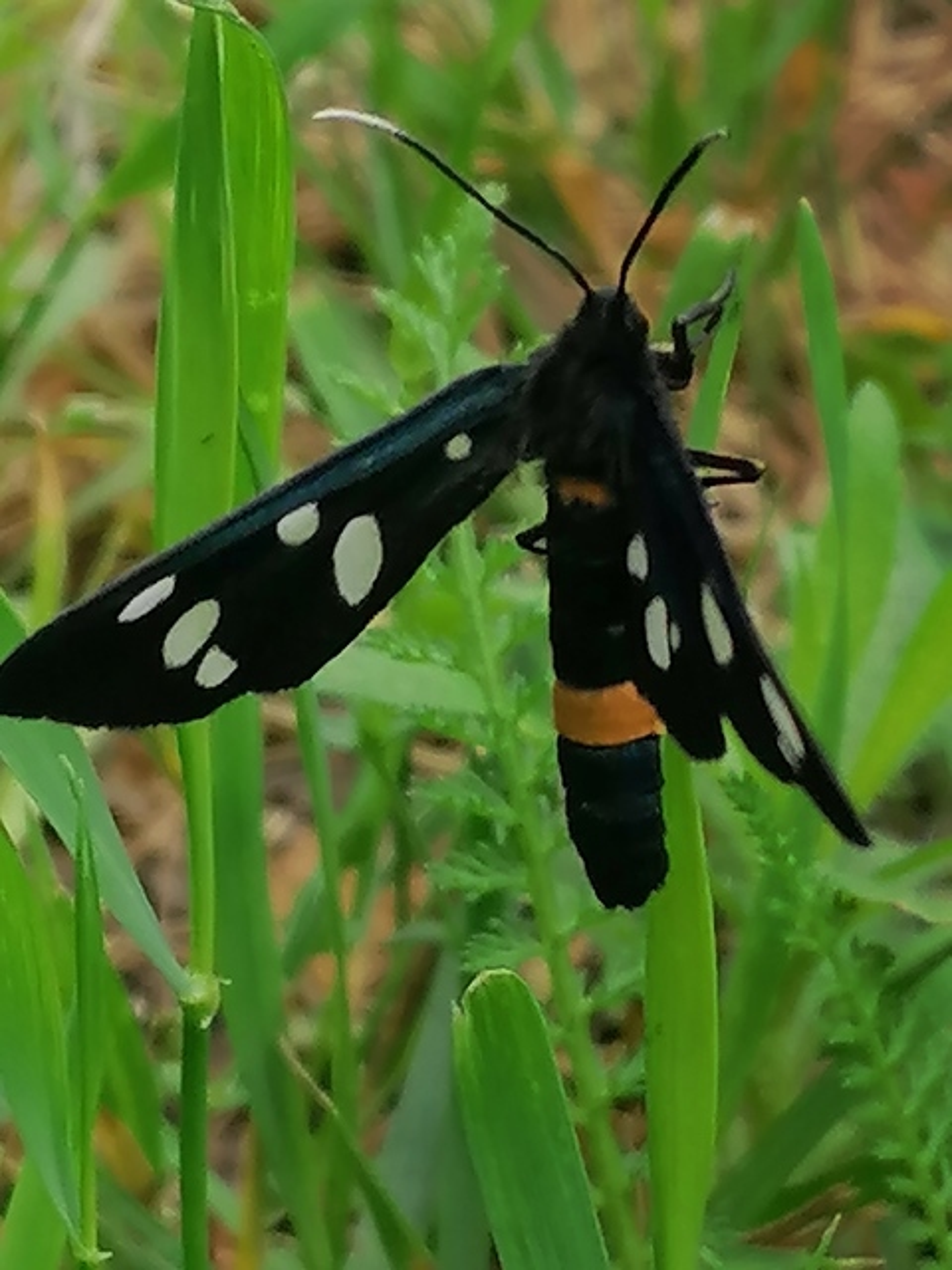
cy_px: 635
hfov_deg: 9.2
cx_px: 476
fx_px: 5904
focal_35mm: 161
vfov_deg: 12.3
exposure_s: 1/651
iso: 50
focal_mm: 4.75
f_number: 1.8
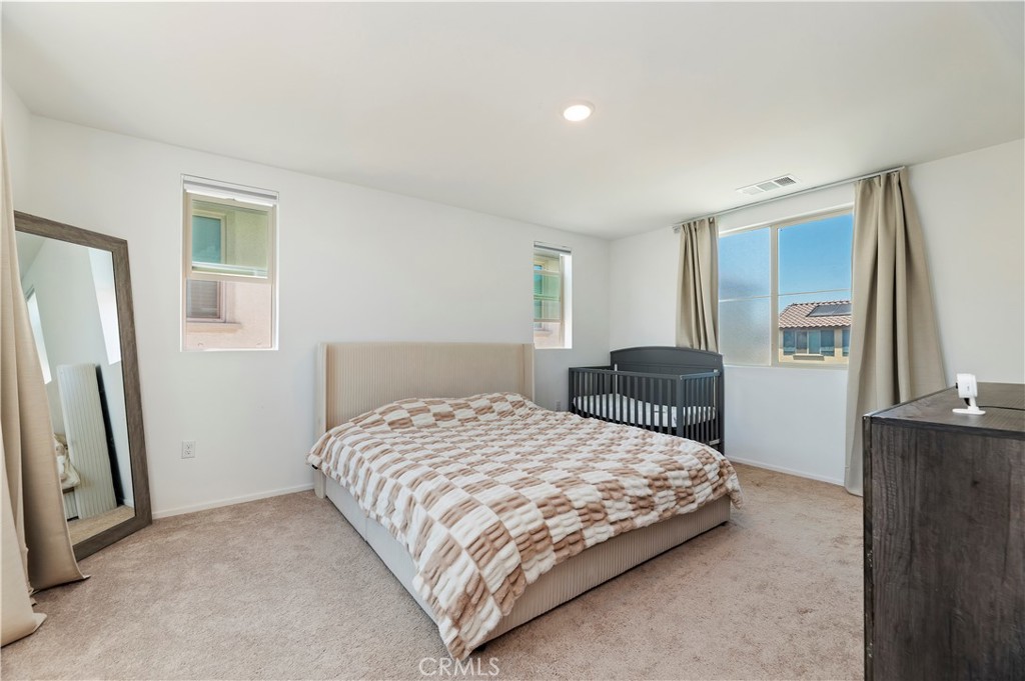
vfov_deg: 81.1
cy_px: 340
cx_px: 512
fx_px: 398
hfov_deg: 104.3
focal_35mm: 14
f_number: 10
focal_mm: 14
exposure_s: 1/25
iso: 500
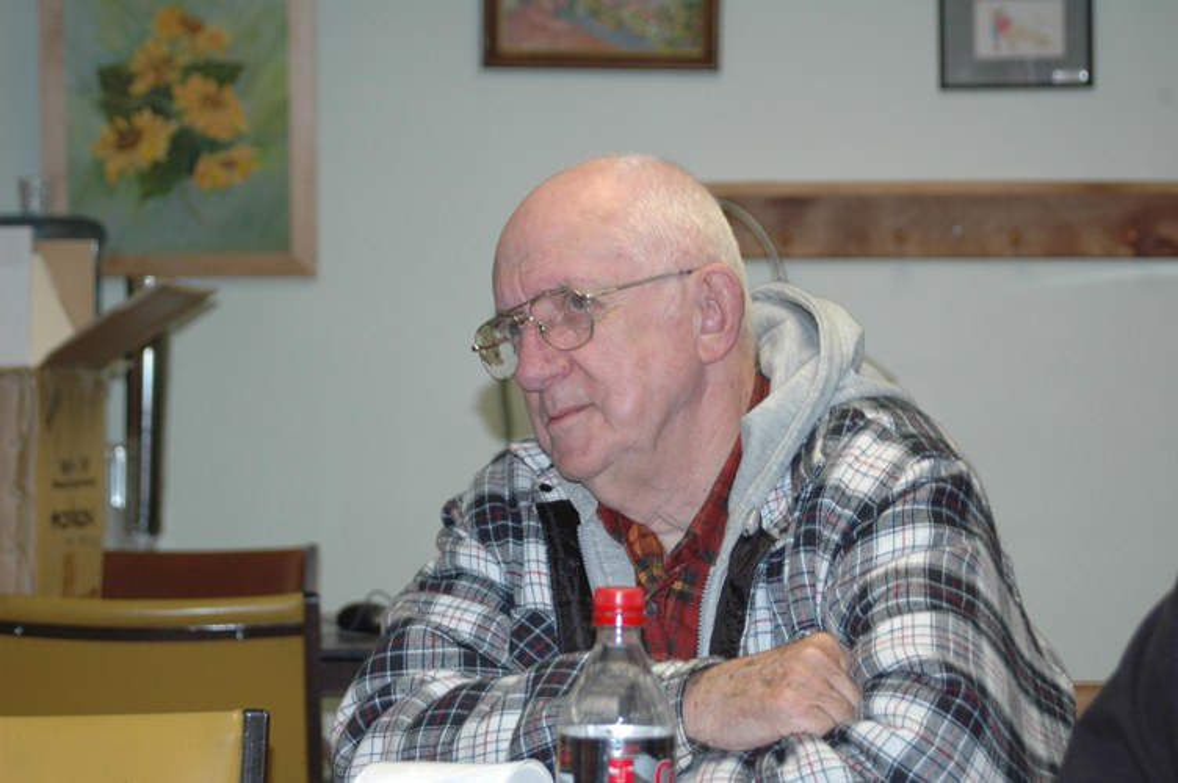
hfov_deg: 17.1
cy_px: 392
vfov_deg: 11.4
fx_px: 3923
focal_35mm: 120
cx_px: 589
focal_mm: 80
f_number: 5.6
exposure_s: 1/60
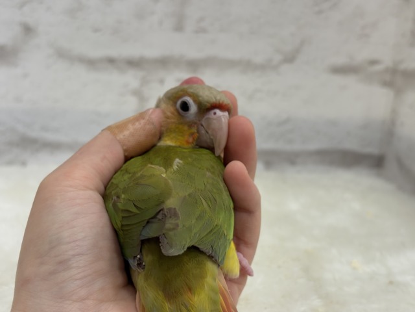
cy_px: 156
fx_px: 623
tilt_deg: -11.3
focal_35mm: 52
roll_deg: -2.4
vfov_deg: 28.0
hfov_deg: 36.8
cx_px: 208
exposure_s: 1/100
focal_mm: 5.96
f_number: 1.6
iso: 80
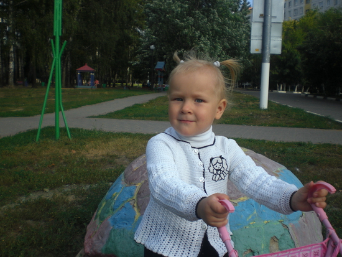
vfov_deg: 37.7
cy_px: 128
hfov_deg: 49.0
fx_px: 376
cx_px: 171
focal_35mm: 38
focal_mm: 6.3
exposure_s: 1/400
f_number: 3.1
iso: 50
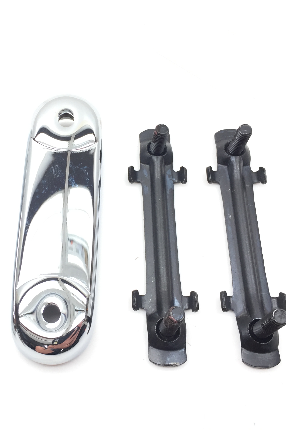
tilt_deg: -64.3
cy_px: 213
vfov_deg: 47.4
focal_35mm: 41
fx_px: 488
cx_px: 73
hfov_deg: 32.1
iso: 50
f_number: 2.2
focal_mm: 4.15
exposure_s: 1/120
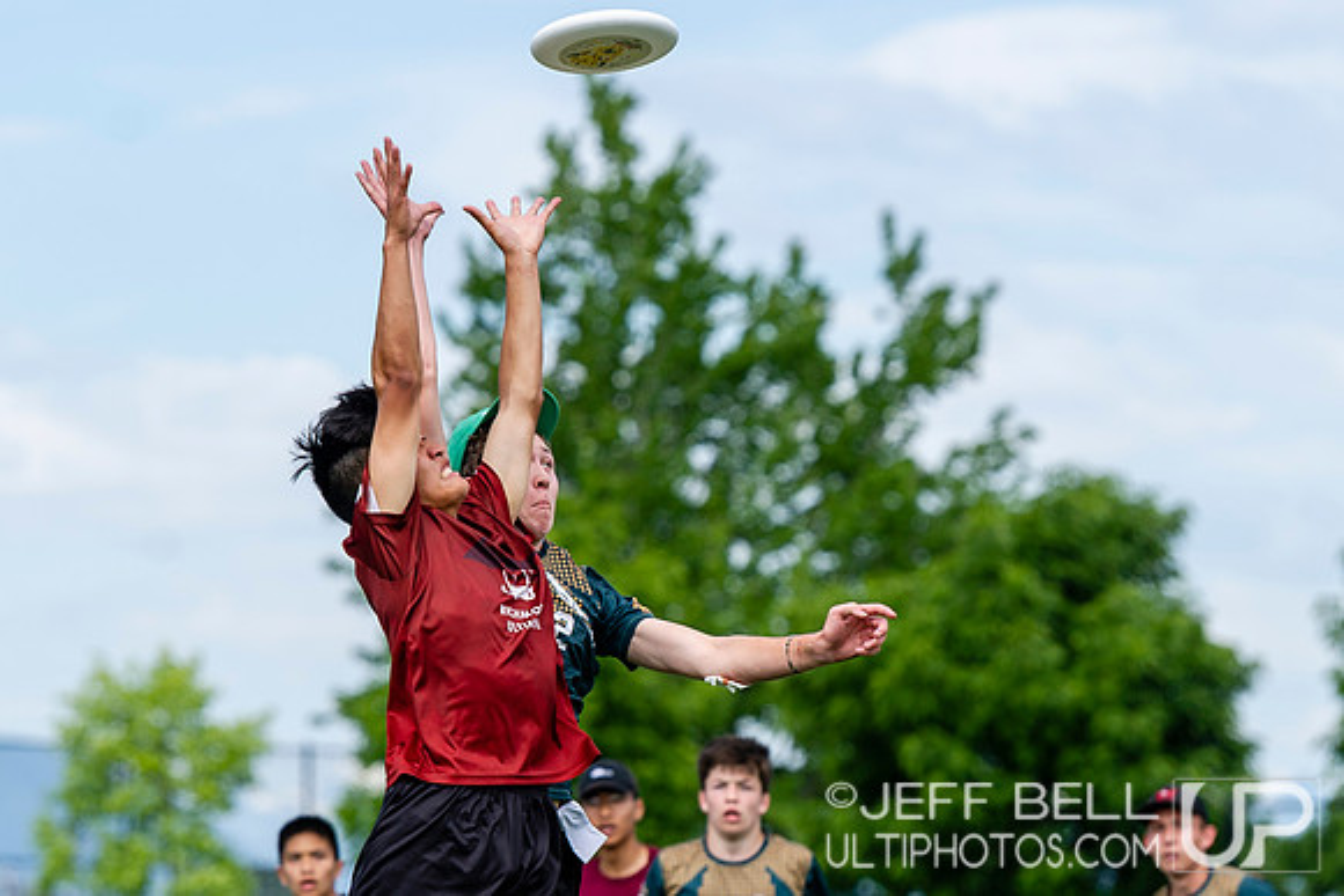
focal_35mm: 303
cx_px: 560
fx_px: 11328
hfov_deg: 6.8
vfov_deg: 4.5
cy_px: 514
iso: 200
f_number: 4
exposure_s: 1/1600
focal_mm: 175
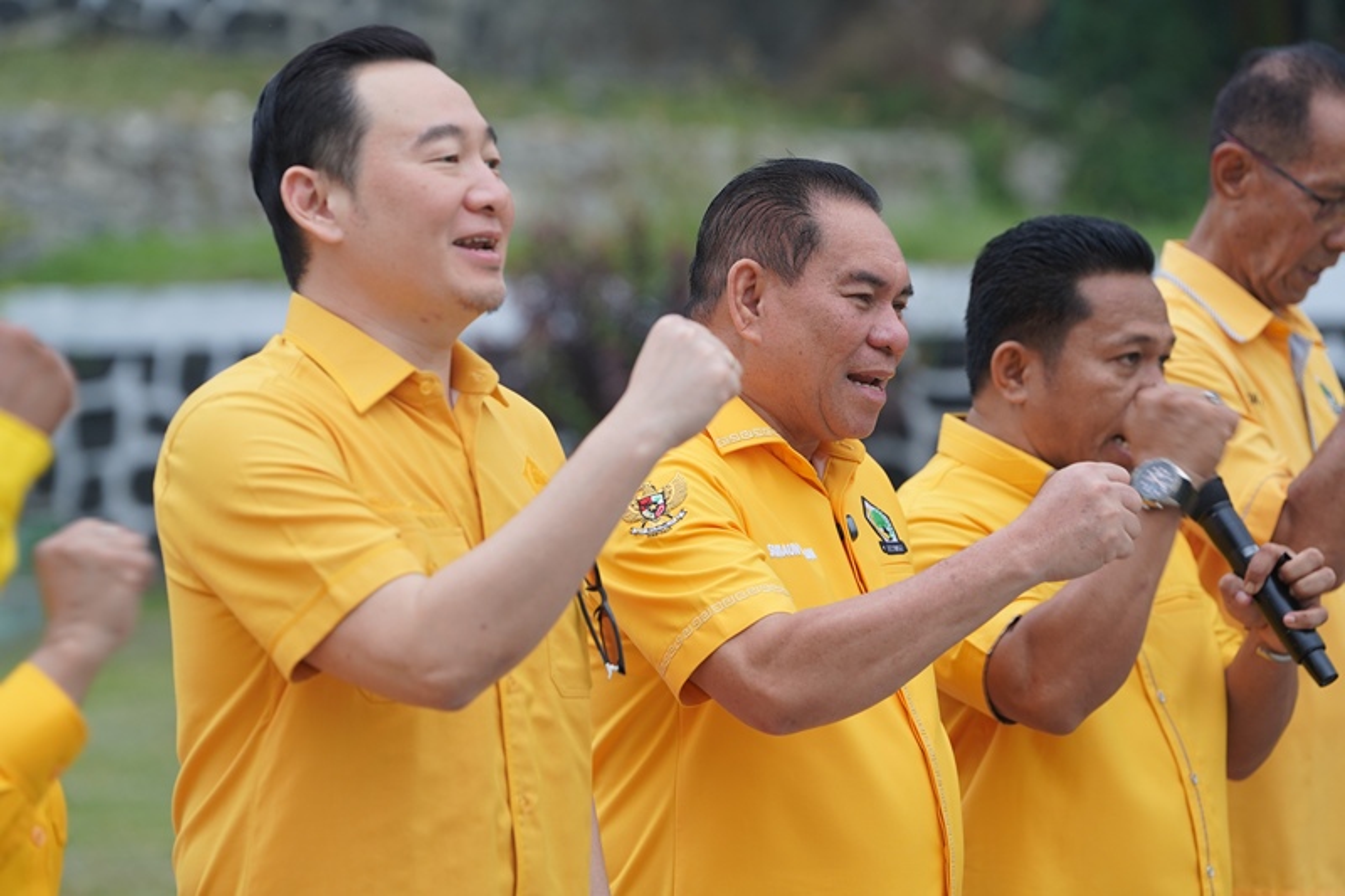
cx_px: 672
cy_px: 448
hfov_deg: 13.6
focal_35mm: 151
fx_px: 5640
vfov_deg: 9.1
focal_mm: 151
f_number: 4
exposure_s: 1/160
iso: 400
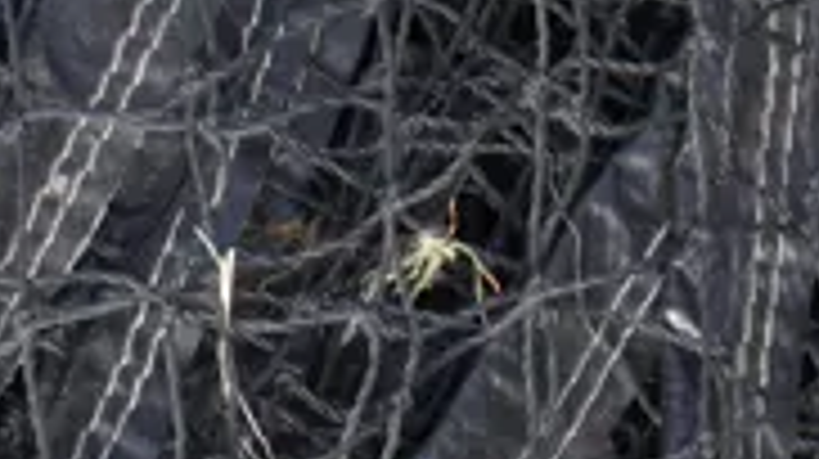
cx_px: 864
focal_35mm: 233
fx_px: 5056
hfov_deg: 9.2
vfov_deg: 5.2
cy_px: 421
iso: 200
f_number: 5.6
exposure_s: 1/200
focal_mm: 19
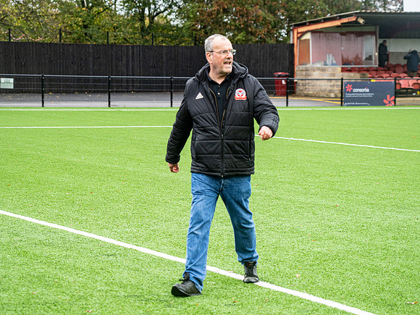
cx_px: 220
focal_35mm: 118
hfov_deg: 16.7
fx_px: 1431
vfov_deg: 12.6
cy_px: 152
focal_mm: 88
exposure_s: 1/250
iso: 800
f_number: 4
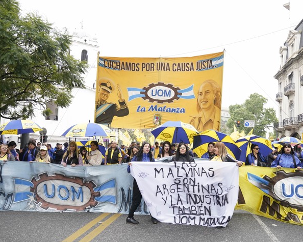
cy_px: 120
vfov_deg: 44.5
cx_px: 172
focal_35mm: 33
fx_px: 296
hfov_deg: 54.0
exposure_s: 1/400
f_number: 5.6
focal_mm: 29
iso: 640
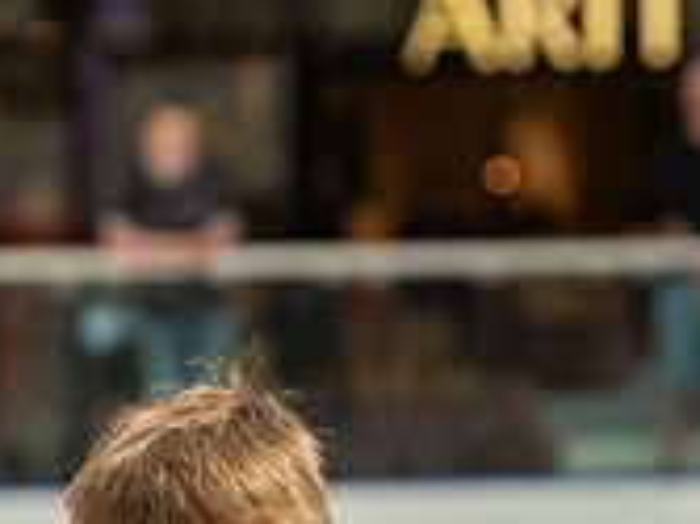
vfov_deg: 4.8
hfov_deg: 6.4
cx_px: 226
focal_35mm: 308
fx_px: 6224
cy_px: 631
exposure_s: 1/1600
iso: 1250
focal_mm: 92
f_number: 4
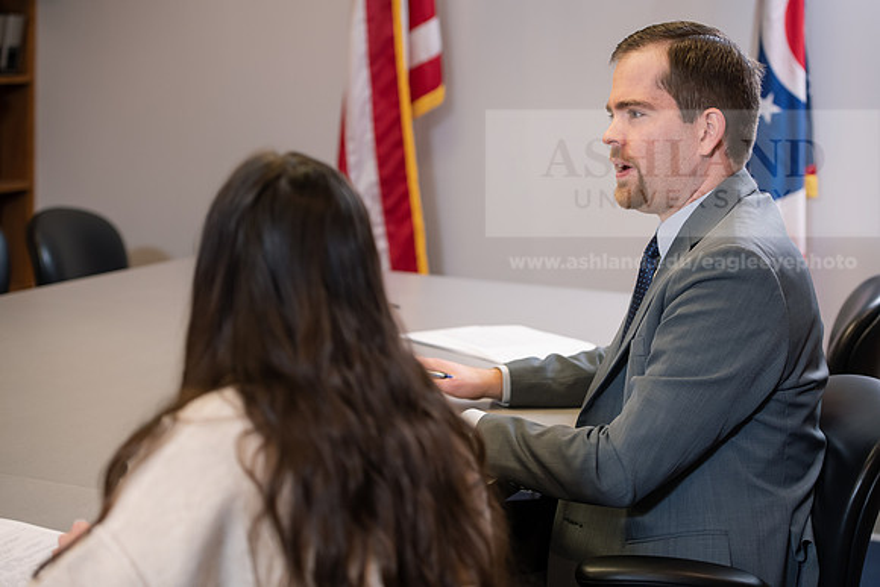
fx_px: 1711
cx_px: 440
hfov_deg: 28.8
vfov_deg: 19.5
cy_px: 294
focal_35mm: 70
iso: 1250
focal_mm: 70
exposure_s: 1/160
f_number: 3.5
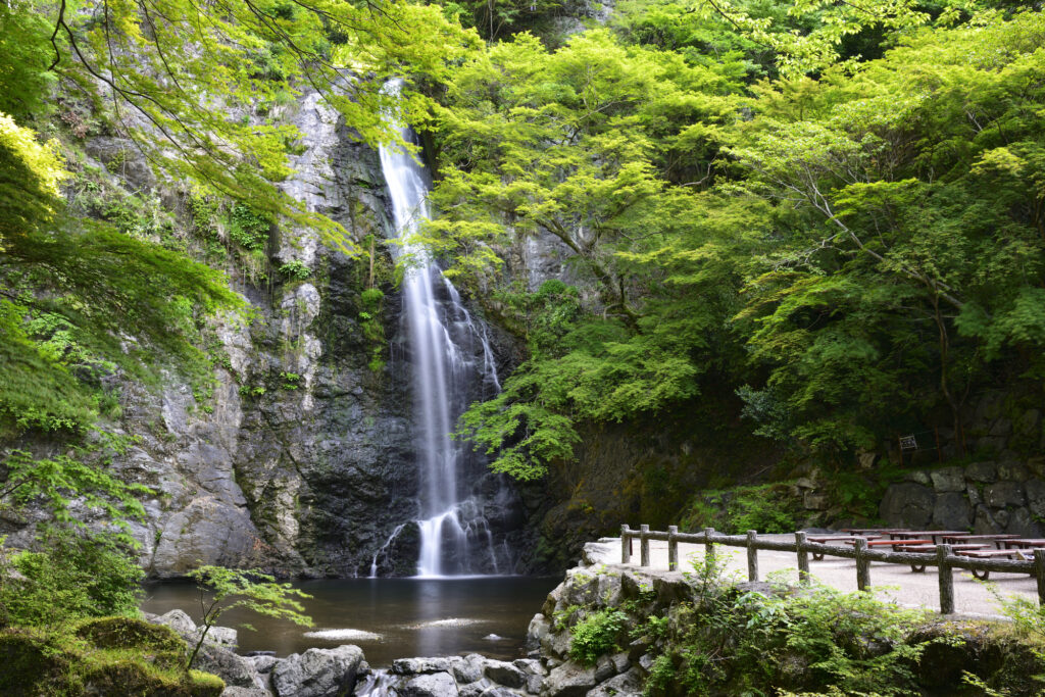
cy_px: 348
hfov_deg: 60.3
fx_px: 900
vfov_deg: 42.3
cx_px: 522
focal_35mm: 31
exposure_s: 15
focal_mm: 31
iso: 64
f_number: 11
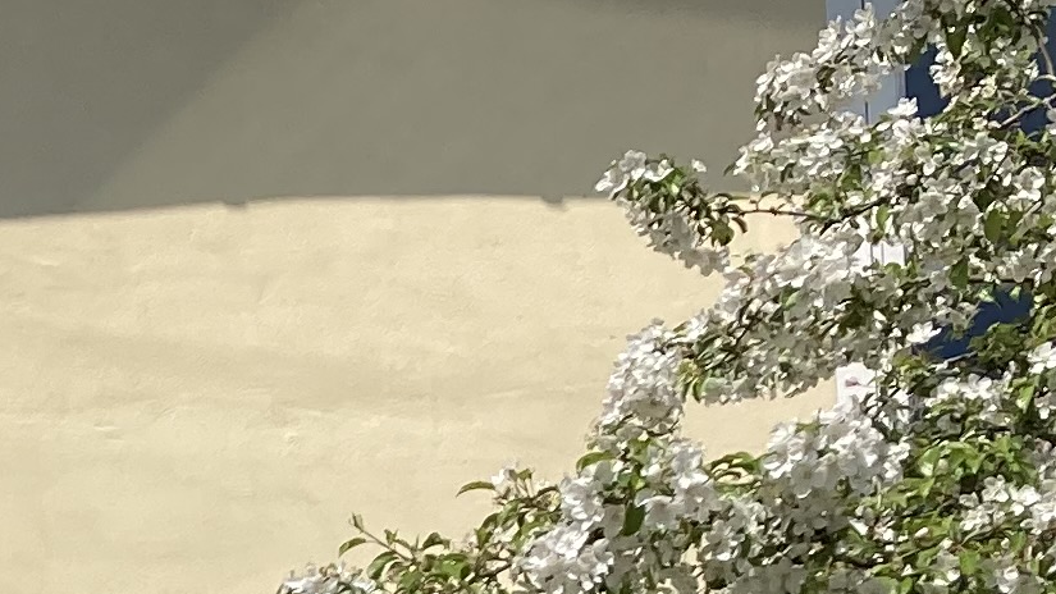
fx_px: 4172
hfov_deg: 12.8
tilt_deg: +4.2
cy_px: 1545
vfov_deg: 7.5
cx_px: -972
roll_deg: -0.1
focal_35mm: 149
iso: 20
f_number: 1.8
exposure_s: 1/3436
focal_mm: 3.99
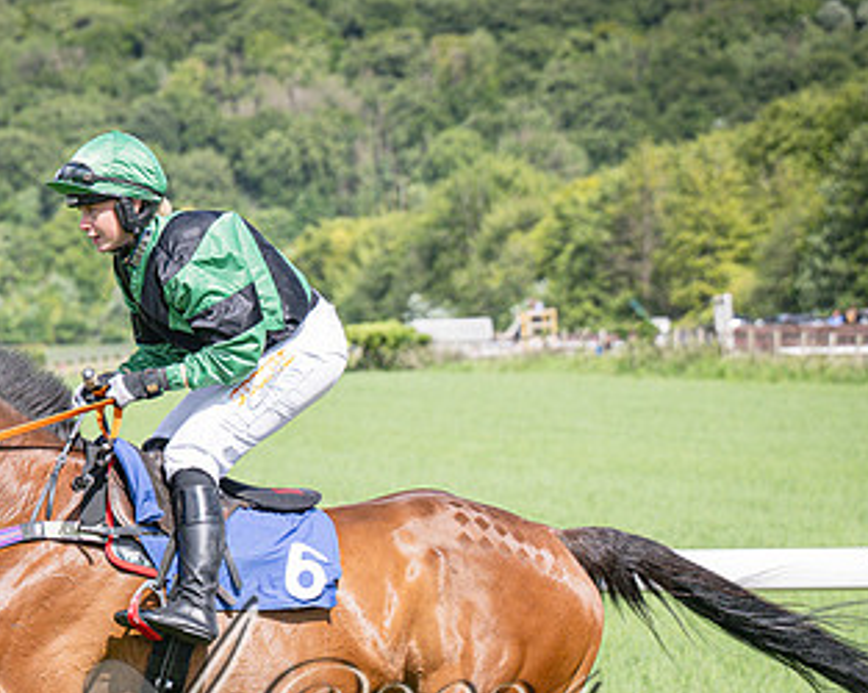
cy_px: 640
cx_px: -93
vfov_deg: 6.3
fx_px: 6290
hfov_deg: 7.8
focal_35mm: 245
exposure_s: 1/3200
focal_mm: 88
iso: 400
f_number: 4
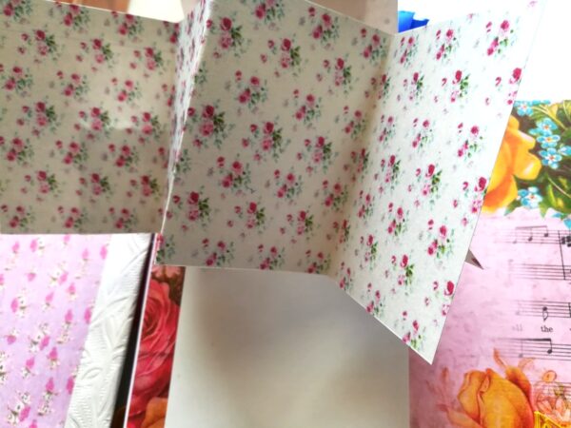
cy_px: 214
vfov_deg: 53.1
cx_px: 286
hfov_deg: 67.3
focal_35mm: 26
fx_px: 429
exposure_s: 1/60
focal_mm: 3.83
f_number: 2.2
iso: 64
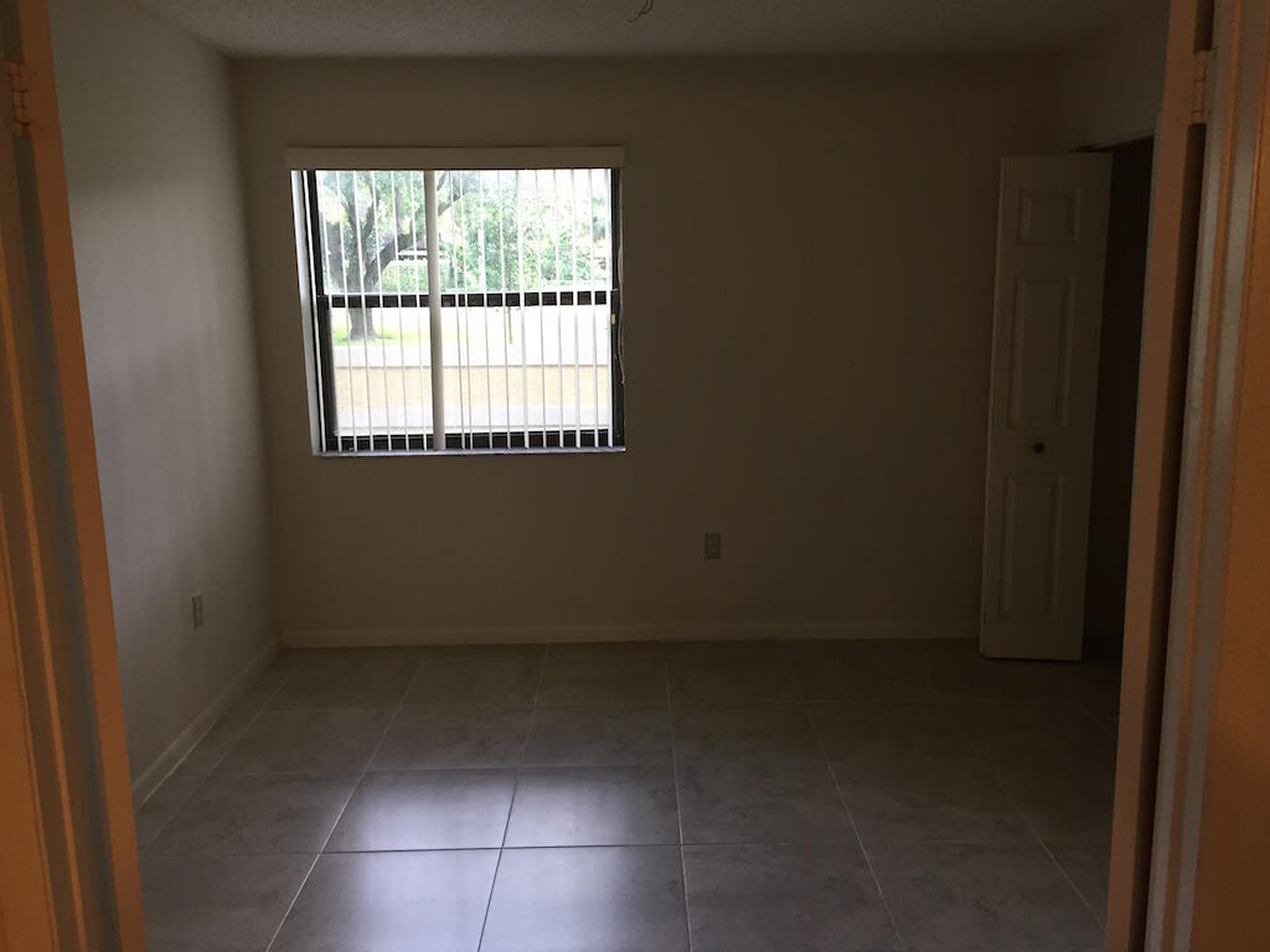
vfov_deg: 48.2
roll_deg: -0.8
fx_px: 1064
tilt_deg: -10.3
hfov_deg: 61.7
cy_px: 476
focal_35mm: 29
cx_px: 635
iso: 50
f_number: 2.2
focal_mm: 4.15
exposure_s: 1/30
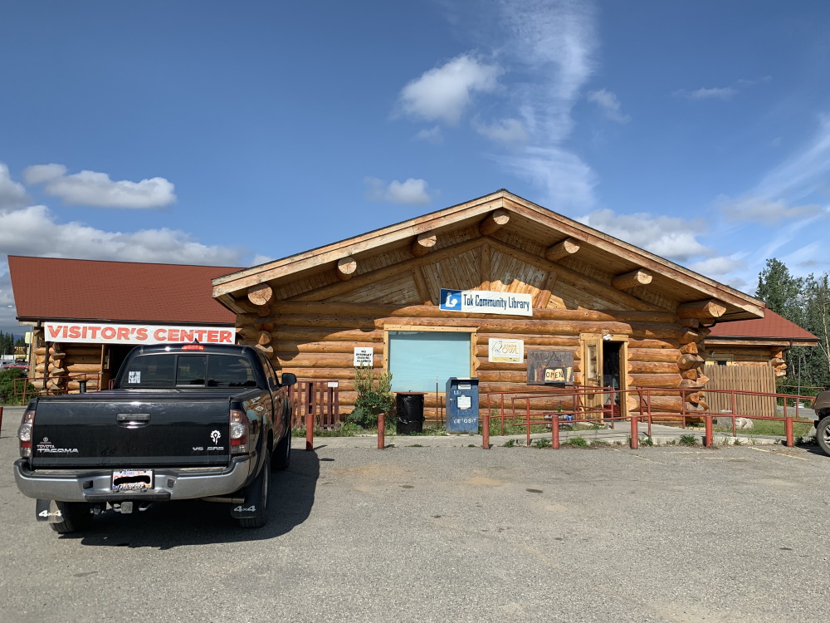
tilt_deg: +6.3
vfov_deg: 53.1
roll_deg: -0.8
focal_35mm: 26
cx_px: 415
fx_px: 623
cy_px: 312
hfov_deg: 67.3
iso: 25
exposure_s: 1/2681
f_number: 1.8
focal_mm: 4.25
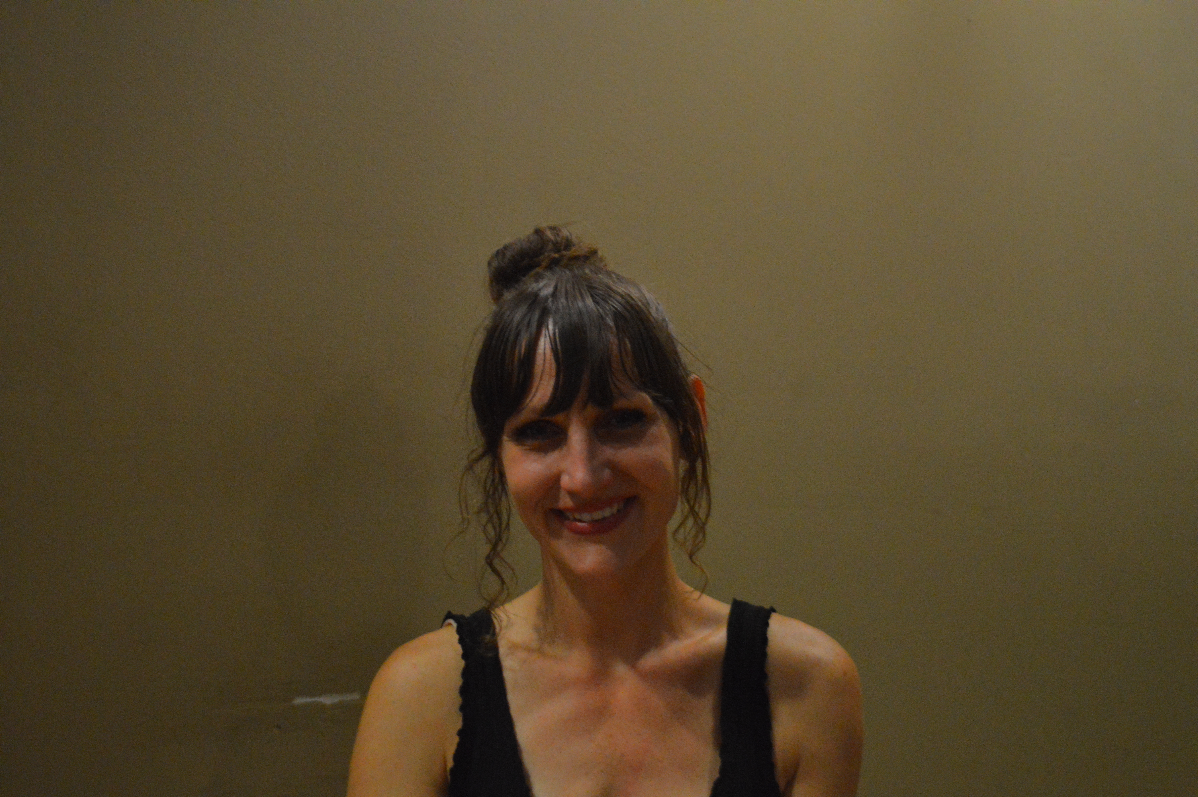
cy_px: 398
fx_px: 1197
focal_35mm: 36
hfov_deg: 53.2
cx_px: 599
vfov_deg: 36.8
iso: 3200
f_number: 4
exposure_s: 1/80
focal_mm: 24
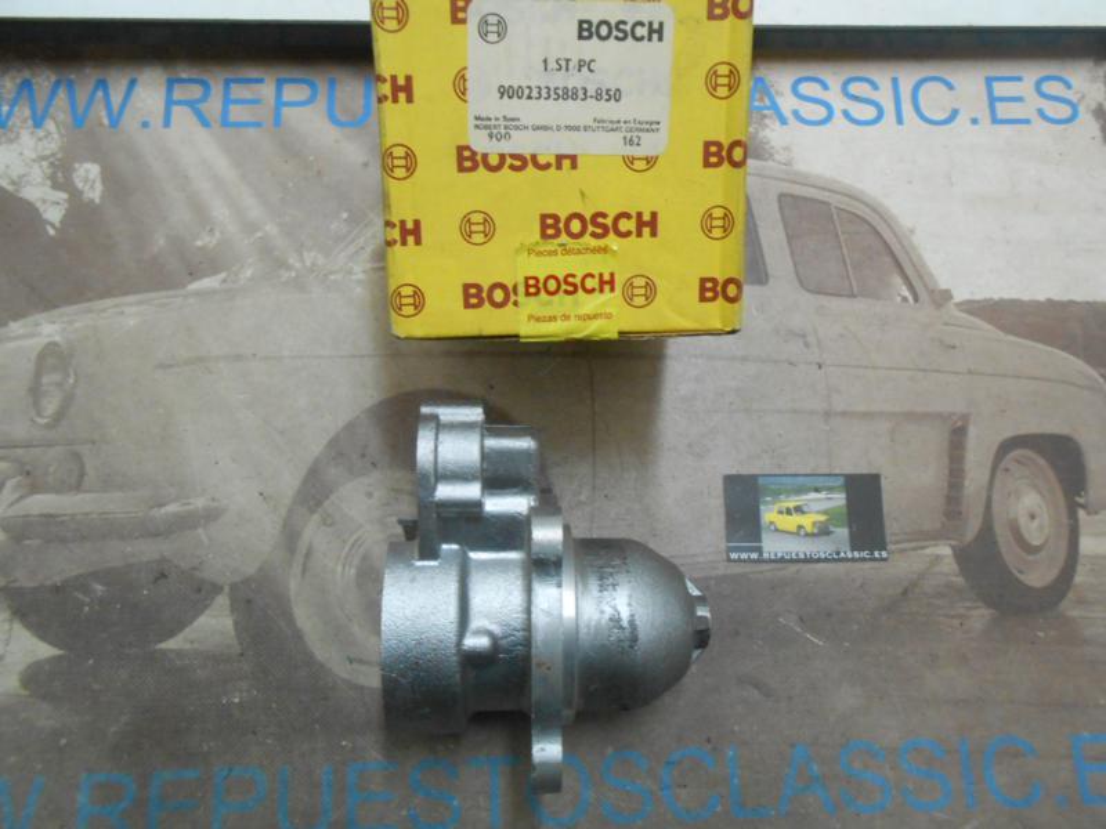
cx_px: 553
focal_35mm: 26
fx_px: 831
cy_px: 414
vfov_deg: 53.1
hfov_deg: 67.3
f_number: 3.5
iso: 400
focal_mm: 4.6
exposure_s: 1/20
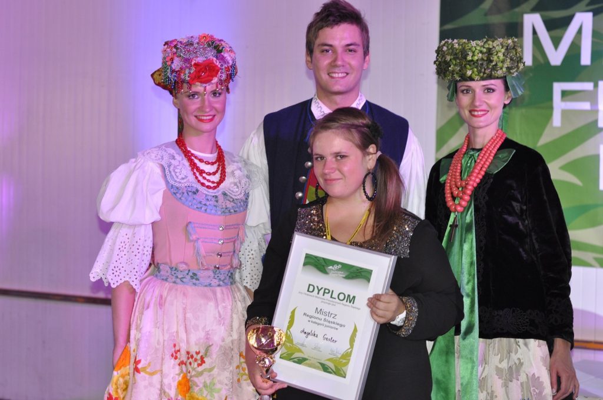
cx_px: 302
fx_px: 1255
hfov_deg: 27.0
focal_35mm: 75
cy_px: 200
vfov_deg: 18.1
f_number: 2.8
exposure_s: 1/60
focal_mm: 50
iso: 800
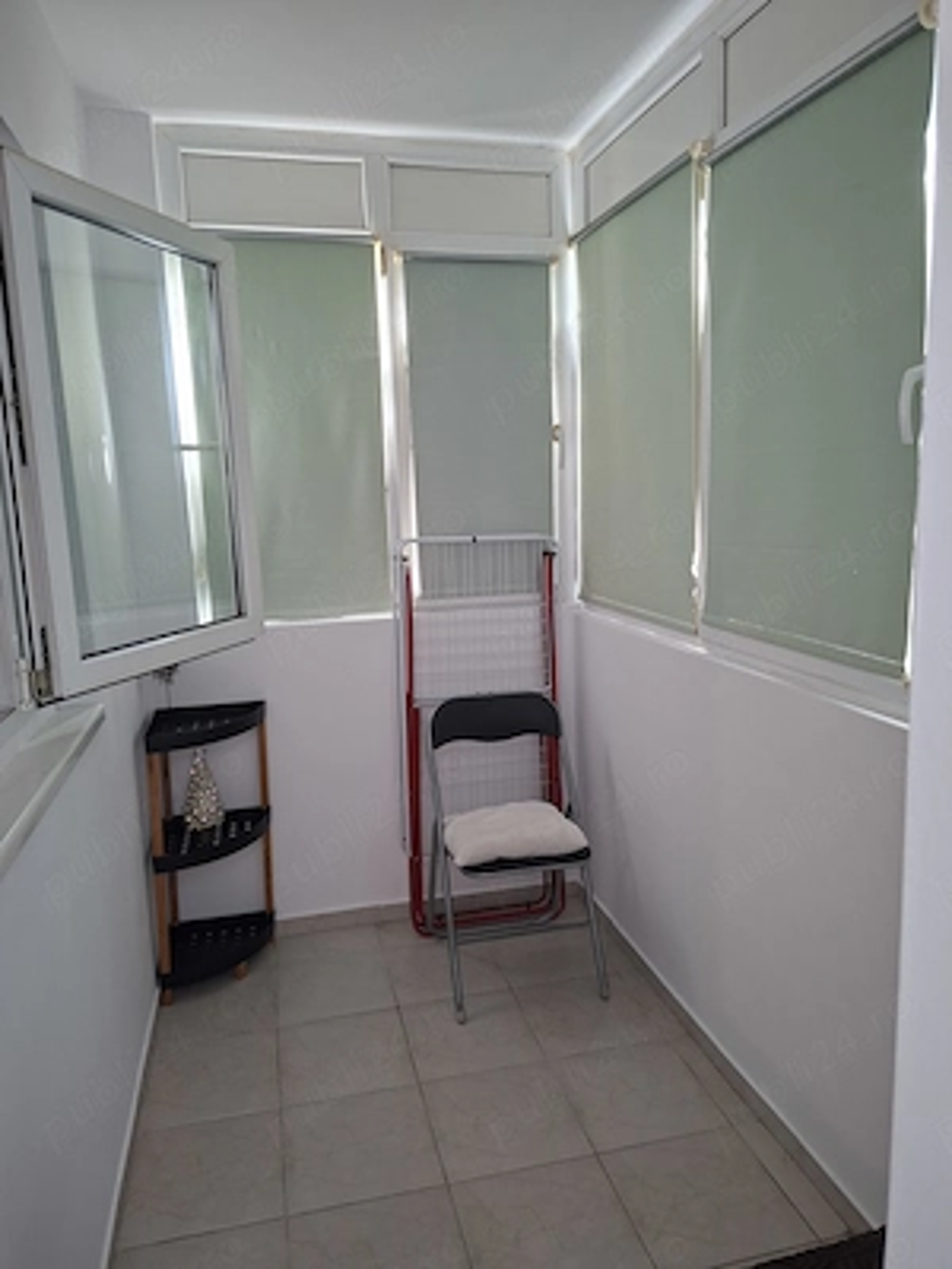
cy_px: 634
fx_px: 843
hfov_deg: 58.9
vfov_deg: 73.9
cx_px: 476
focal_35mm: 23
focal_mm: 5.54
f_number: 1.8
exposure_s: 1/50
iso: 250
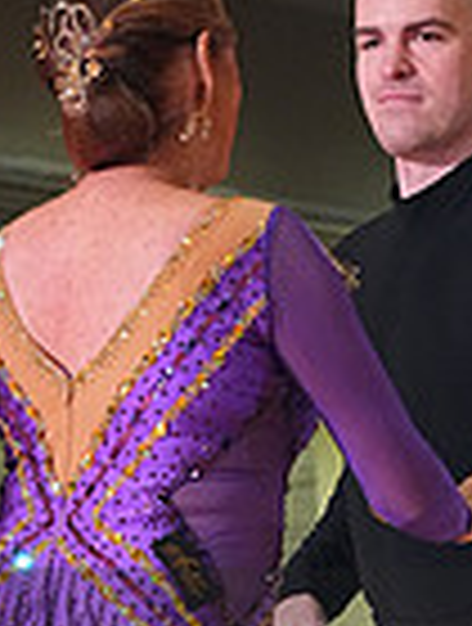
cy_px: 721
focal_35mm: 300
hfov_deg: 5.0
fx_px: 5429
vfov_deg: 6.6
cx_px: 371
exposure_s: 1/320
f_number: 5.6
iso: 5000
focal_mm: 75
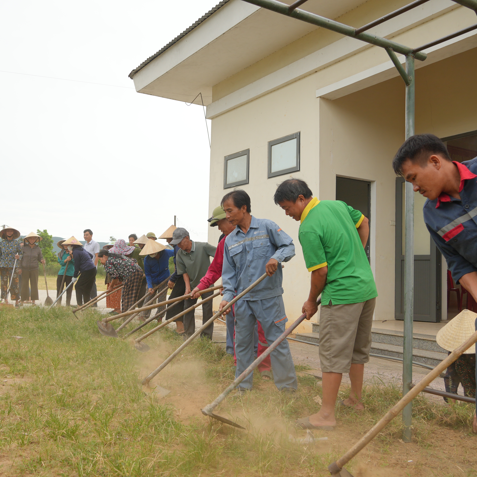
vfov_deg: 47.2
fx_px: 546
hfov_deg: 47.1
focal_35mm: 35
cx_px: 210
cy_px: 242
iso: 200
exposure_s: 1/160
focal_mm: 18
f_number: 4
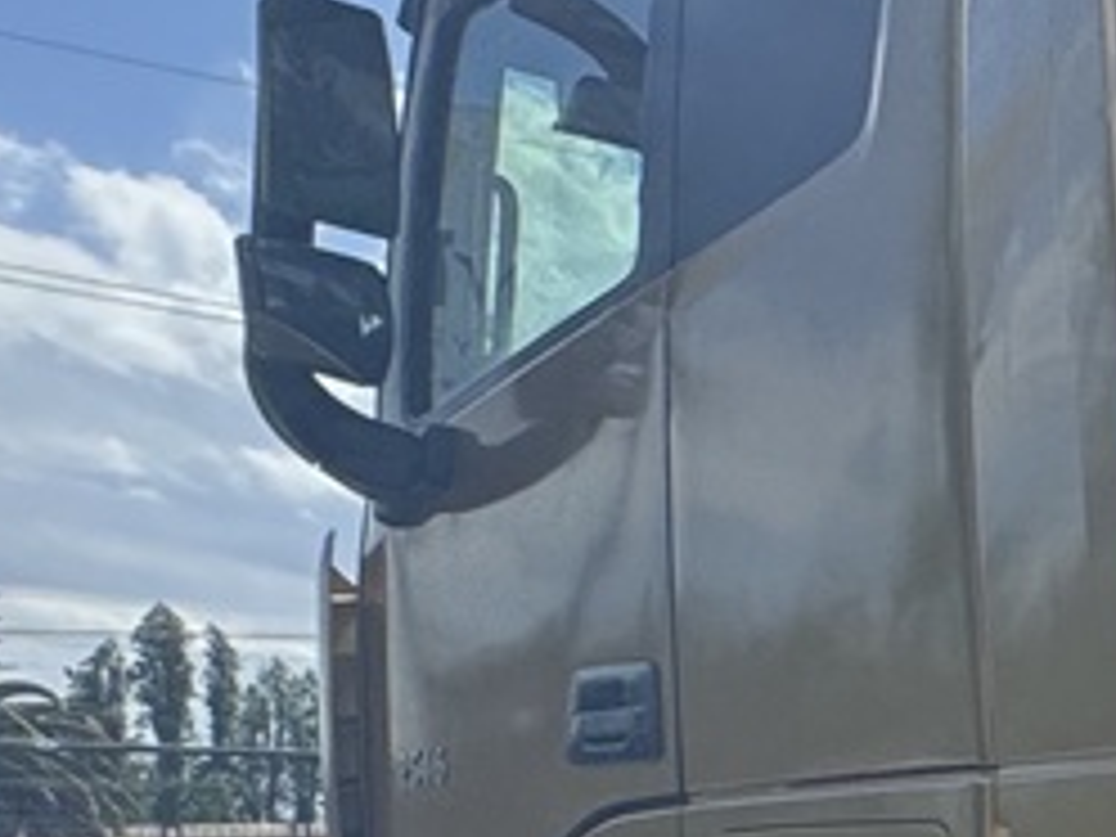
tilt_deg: -1.7
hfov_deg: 14.3
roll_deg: +1.0
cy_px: 1026
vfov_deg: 18.1
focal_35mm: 77
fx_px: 2482
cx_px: 2806
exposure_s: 1/1567
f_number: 2.2
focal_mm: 2.22
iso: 50
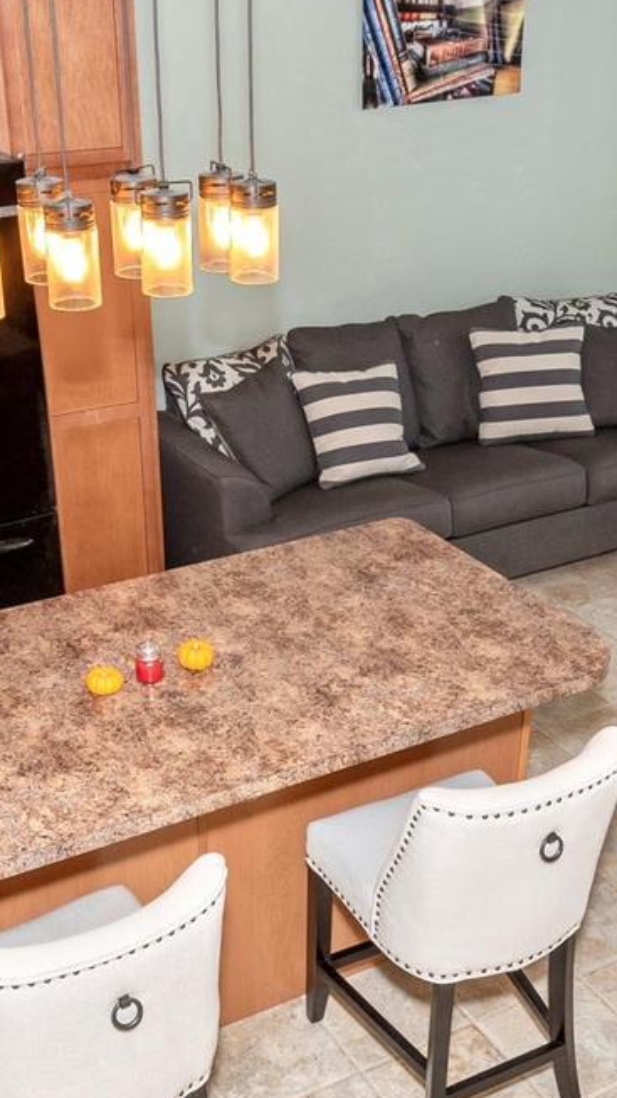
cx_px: 296
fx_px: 1339
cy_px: 645
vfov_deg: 44.4
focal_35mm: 46
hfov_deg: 26.0
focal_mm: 14
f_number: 8
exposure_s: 1/60
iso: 400
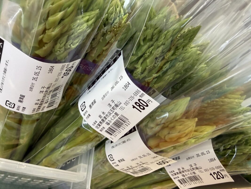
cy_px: 94
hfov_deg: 71.6
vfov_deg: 56.8
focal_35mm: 24
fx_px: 174
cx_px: 126
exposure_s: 1/60
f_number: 2.2
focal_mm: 2.22
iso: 250
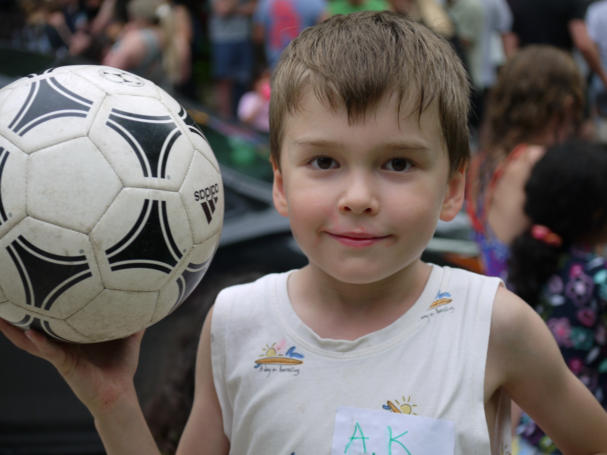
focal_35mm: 70
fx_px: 1227
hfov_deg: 27.8
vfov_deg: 21.0
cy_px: 228
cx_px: 304
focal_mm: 35
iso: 100
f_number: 2.8
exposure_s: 1/125
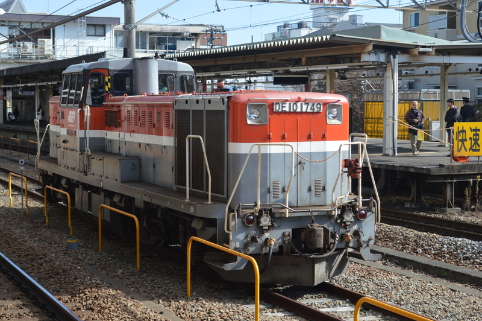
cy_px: 160
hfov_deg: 29.3
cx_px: 241
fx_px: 923
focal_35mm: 69
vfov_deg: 19.7
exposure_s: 1/160
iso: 100
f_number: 6.3
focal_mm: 46
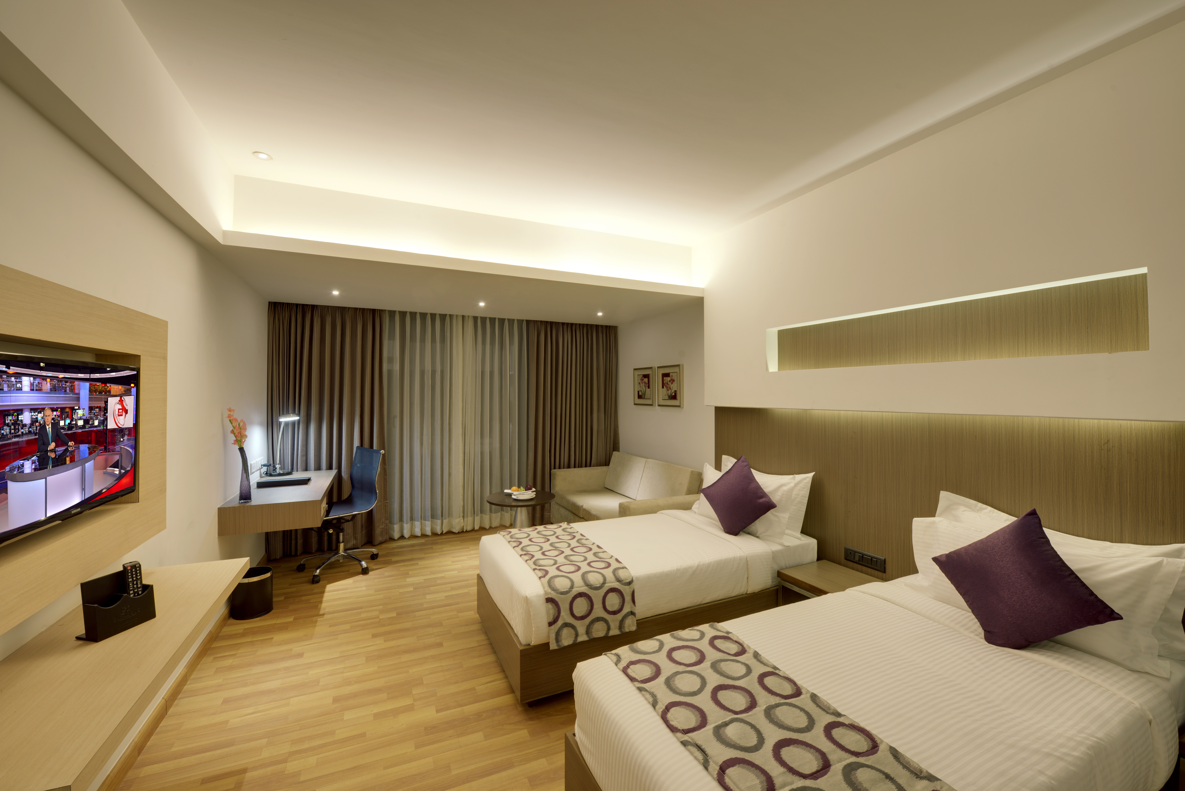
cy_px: 396
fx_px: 461
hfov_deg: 104.2
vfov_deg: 81.2
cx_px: 592
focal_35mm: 14
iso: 100
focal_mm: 14
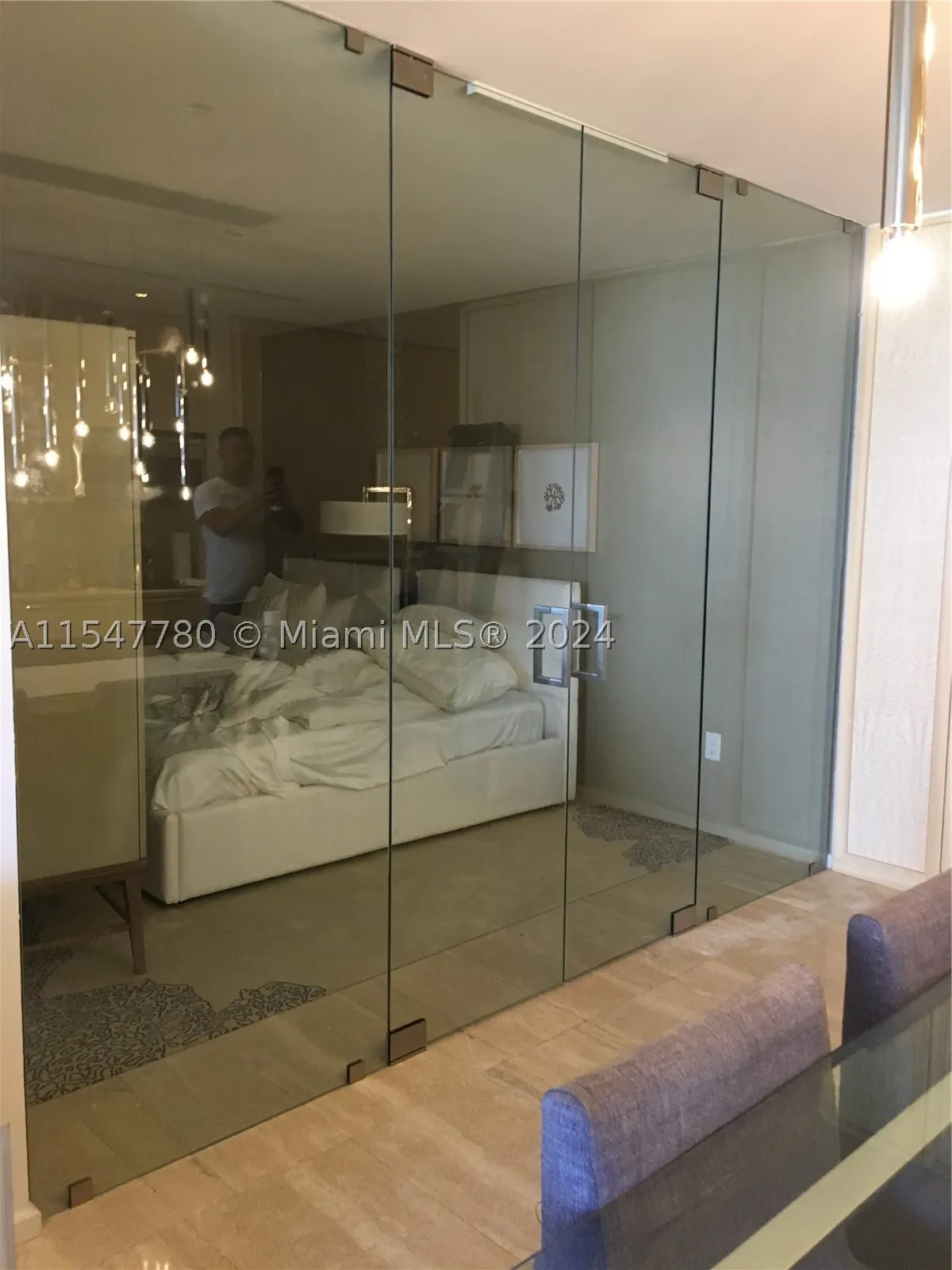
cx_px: 476
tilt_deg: -6.0
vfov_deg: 61.7
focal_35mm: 29
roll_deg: -1.2
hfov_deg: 48.2
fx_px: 1063
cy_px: 635
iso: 200
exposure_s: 1/24
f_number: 2.2
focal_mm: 4.15
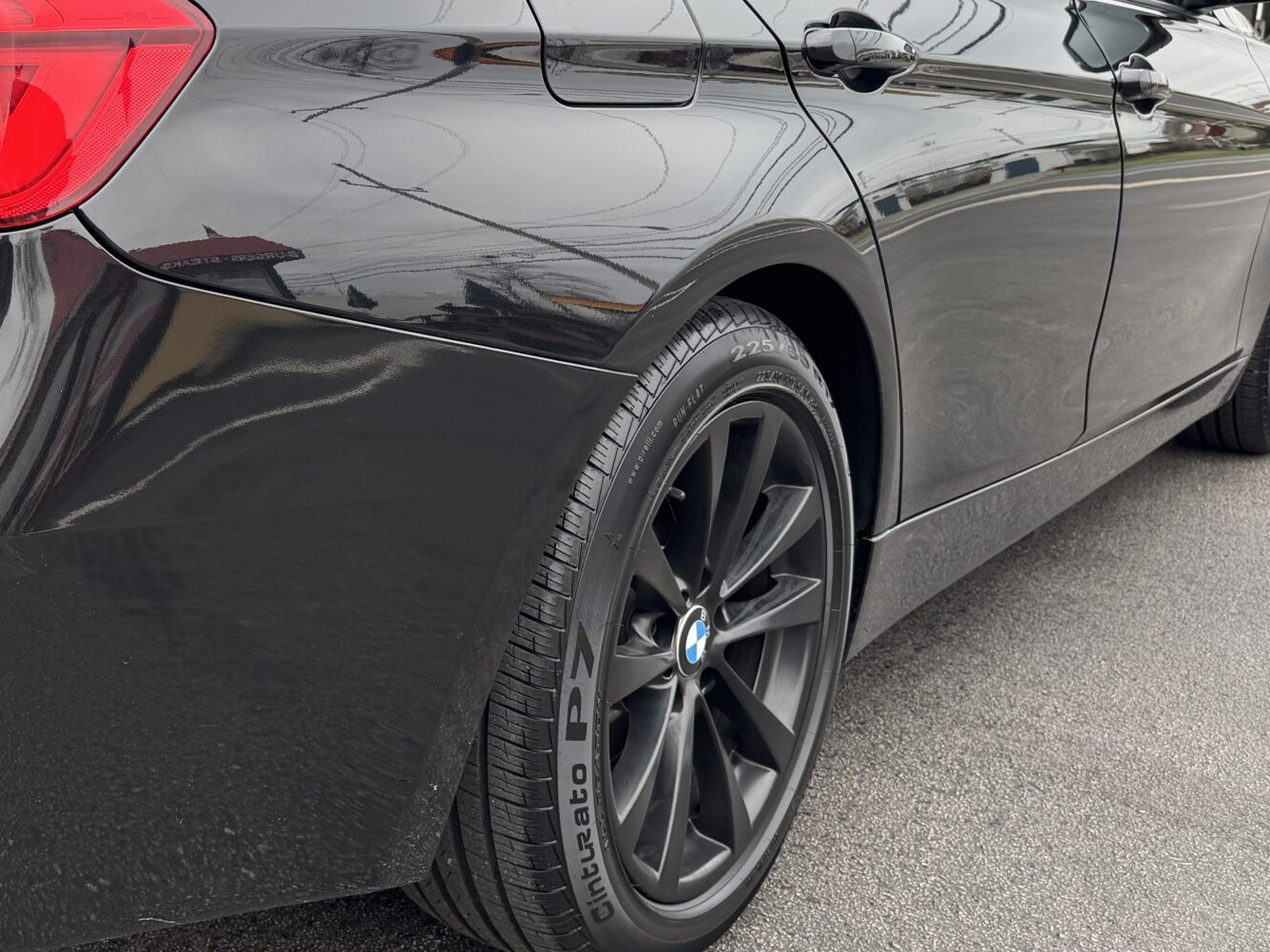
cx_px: 183
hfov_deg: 39.0
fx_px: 1688
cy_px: 326
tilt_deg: -12.2
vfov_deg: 31.3
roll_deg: -2.1
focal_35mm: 46
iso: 64
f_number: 1.78
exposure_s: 1/173
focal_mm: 6.76
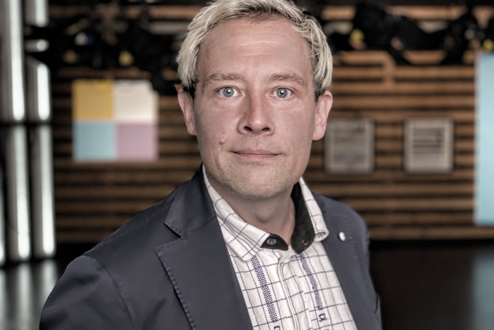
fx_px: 755
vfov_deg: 24.6
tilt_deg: -2.9
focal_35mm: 55
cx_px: 250
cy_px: 171
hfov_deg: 36.2
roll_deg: -0.1
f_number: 2
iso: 320
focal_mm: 6
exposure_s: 1/33
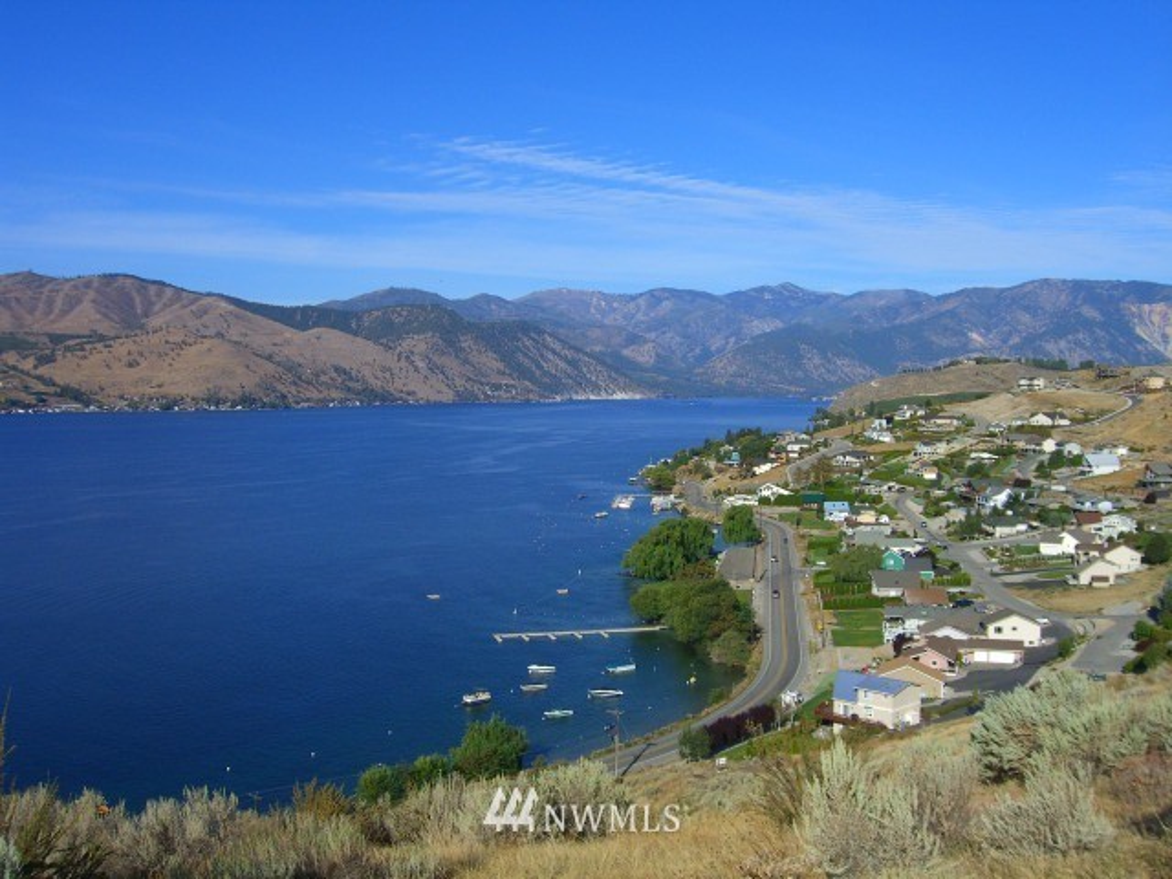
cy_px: 440
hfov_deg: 49.0
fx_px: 1287
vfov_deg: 37.7
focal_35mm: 38
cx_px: 586
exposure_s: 1/250
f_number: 8
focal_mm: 7.9
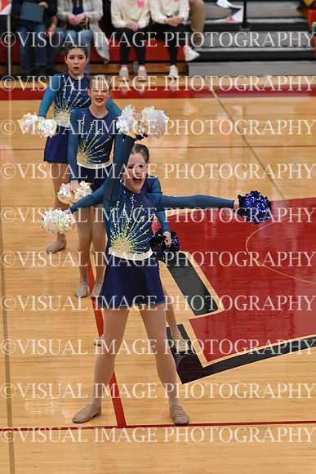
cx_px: 158
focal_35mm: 174
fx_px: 2289
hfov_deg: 7.9
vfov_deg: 11.8
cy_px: 237
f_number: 4
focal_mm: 116
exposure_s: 1/400
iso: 6400
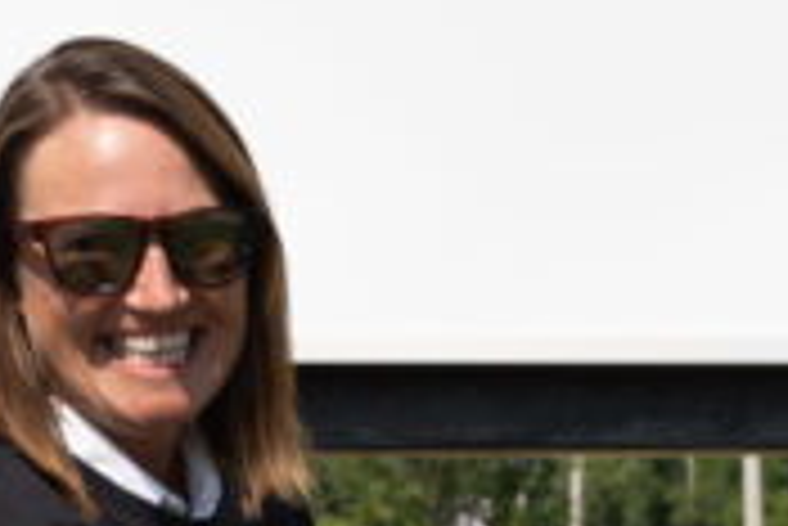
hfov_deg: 21.0
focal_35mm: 96
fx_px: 2103
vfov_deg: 13.7
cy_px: 710
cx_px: 639
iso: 100
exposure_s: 1/1000
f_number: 5
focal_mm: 28
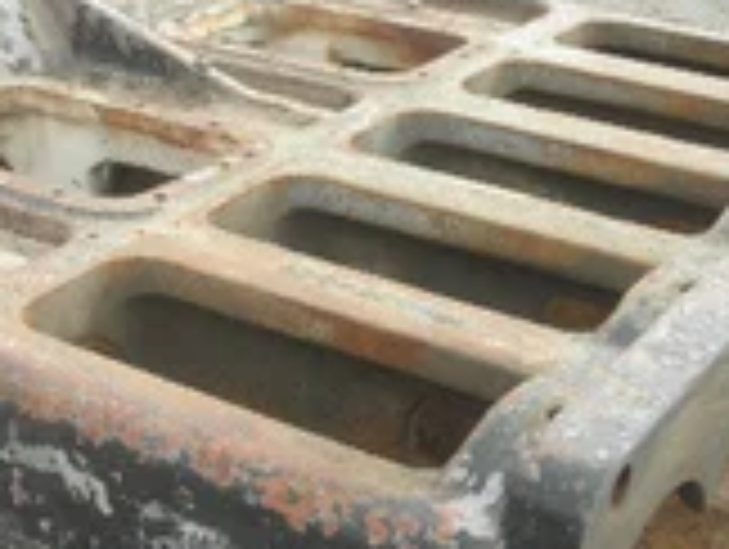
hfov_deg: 27.7
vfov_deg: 21.1
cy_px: 428
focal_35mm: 69
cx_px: 180
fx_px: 1455
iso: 64
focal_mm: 5
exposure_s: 1/50
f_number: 3
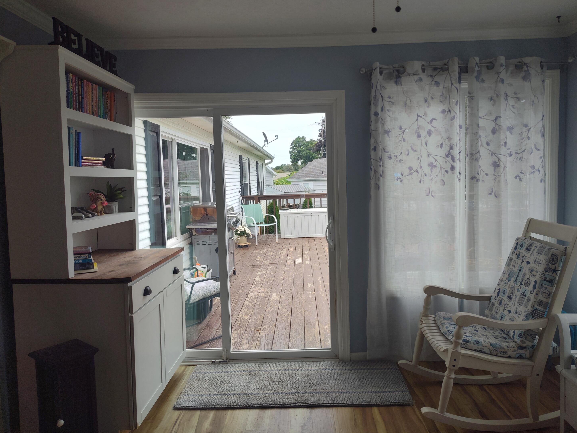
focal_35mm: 24
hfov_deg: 71.6
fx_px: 400
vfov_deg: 56.8
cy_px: 208
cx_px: 297
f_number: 1.8
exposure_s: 1/231
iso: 100
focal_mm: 5.56
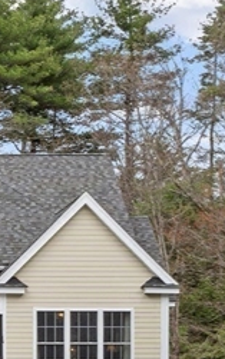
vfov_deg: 15.1
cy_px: 294
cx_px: -153
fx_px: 1343
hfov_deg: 9.2
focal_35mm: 137
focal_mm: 22
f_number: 8
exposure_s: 1/125
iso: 100
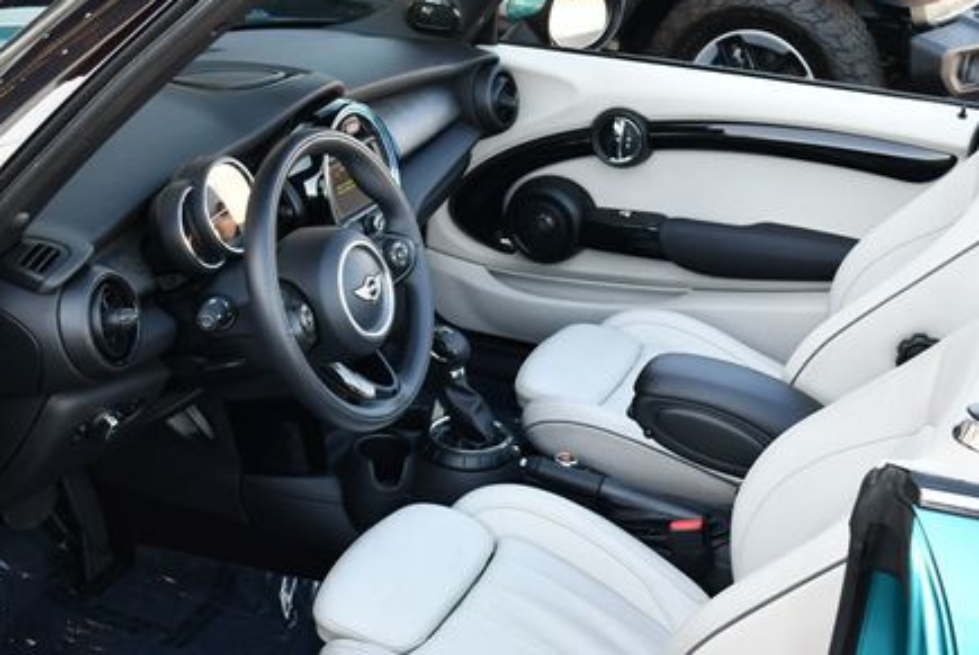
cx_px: 587
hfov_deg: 37.3
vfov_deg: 25.5
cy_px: 380
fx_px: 1443
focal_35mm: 53
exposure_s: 1/250
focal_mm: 18
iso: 450
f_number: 3.5
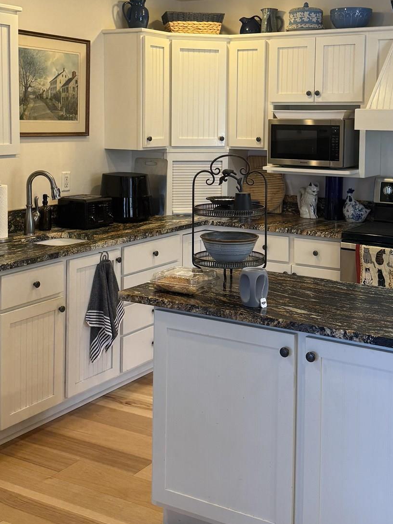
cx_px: 216
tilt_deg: -4.6
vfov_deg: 37.0
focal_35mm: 51
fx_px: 772
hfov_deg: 28.5
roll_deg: -0.7
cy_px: 167
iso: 160
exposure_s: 1/120
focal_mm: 6.76
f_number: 1.78
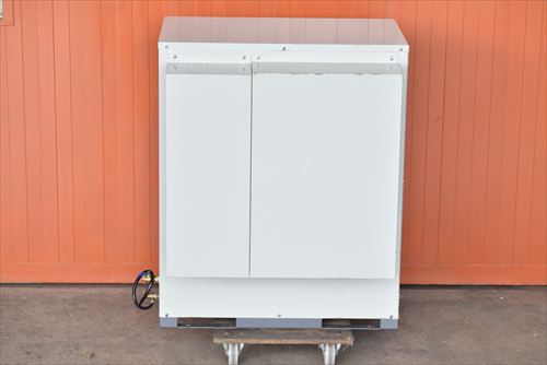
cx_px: 274
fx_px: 1551
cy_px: 182
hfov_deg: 20.0
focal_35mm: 102
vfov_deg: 13.4
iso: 1250
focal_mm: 68
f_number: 6.3
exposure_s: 1/250
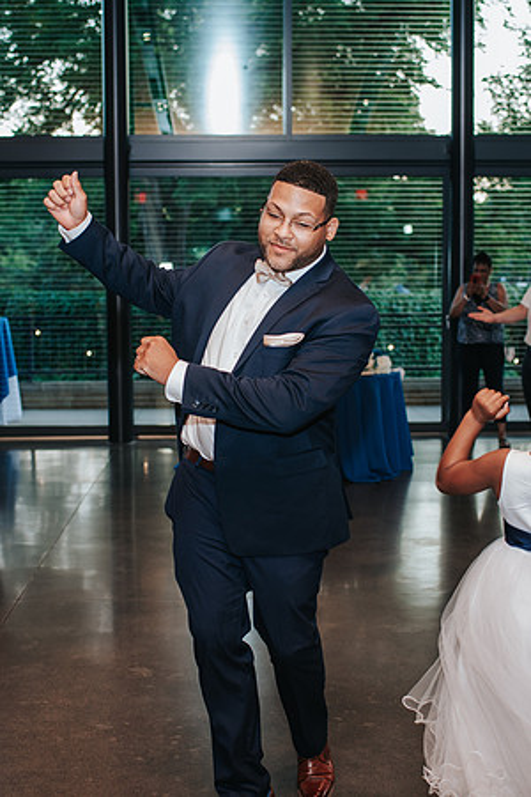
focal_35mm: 52
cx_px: 266
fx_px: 1161
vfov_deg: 37.9
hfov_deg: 25.8
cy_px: 398
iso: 500
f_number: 2.8
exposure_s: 1/160
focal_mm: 35
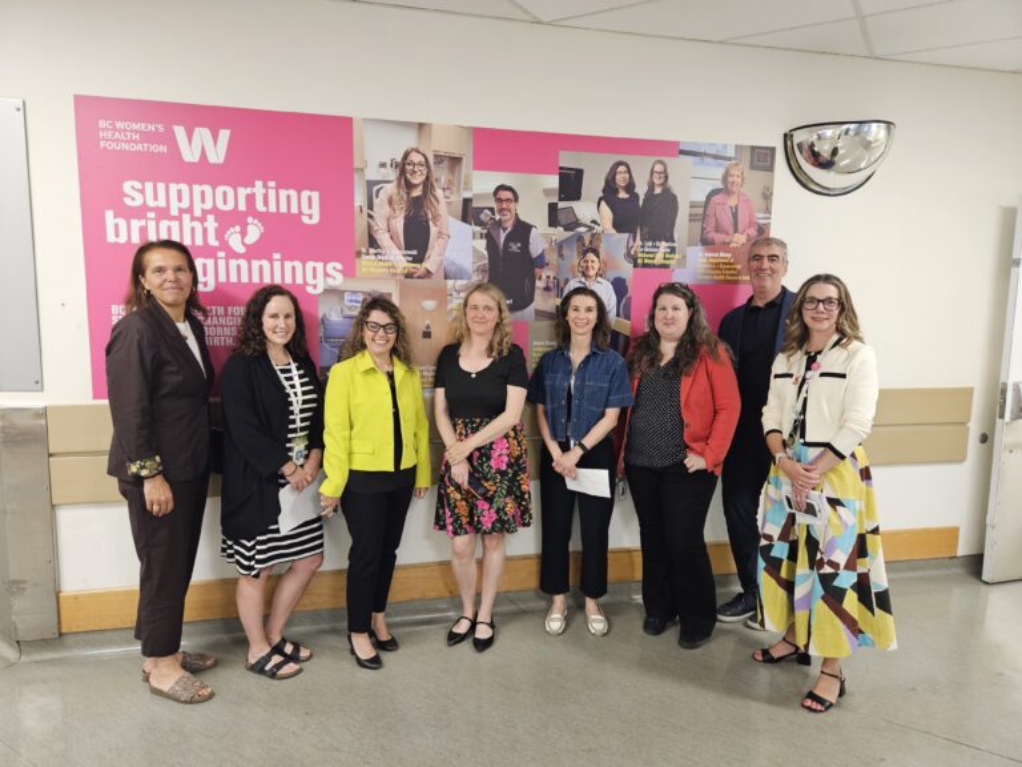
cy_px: 384
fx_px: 679
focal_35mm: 23
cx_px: 511
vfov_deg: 58.9
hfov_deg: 73.9
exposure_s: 1/120
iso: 640
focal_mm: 5.4
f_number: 1.8
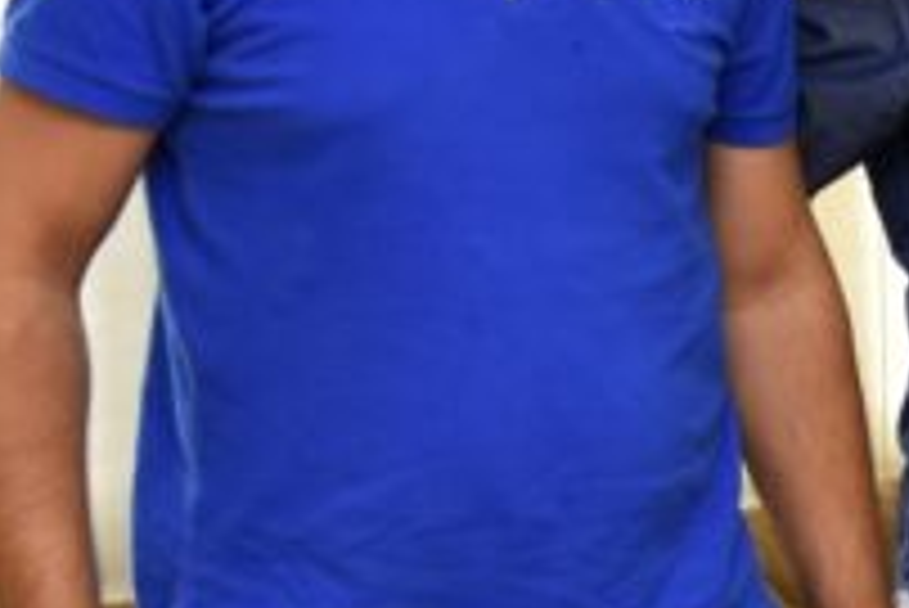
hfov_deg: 13.1
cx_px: 1485
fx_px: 3664
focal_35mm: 145
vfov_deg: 9.5
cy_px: 331
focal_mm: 28
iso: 360
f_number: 4
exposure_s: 1/60
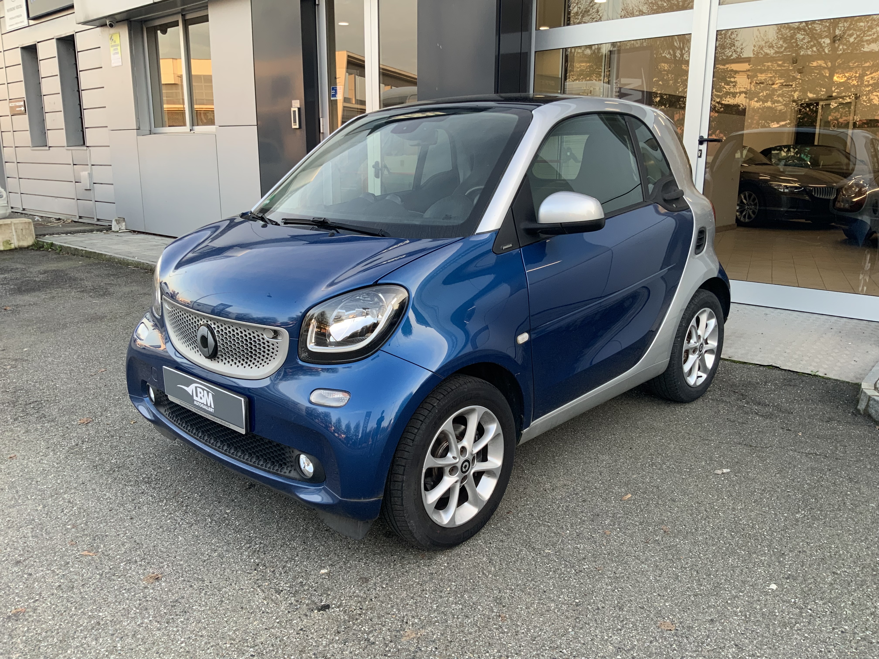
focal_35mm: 29
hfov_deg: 61.7
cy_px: 330
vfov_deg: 48.2
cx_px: 440
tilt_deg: -12.9
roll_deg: +0.0
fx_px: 736
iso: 40
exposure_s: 1/100
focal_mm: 3
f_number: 1.8
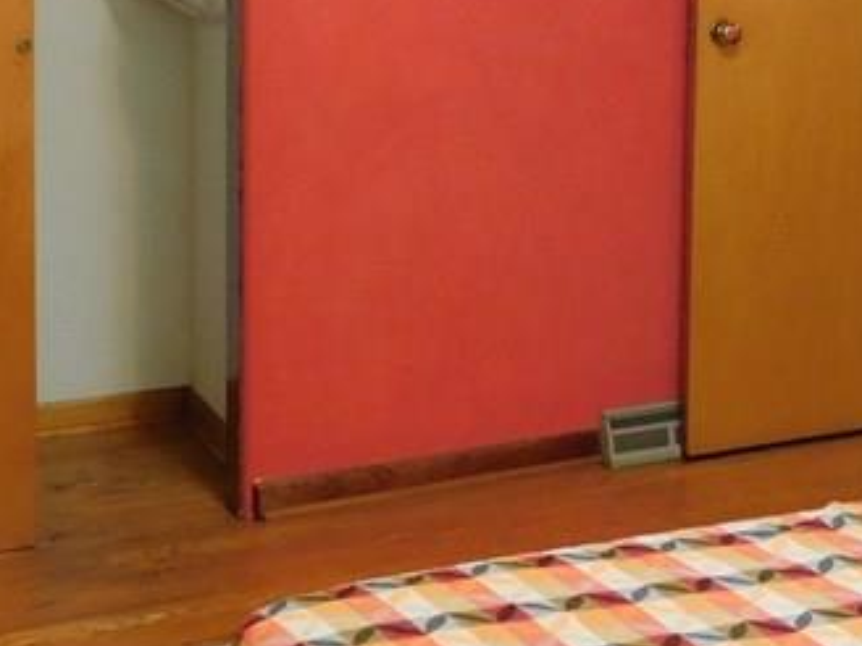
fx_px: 1868
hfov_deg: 24.6
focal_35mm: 75
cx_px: 896
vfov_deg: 19.0
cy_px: -18
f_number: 3
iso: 400
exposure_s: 1/10
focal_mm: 4.1
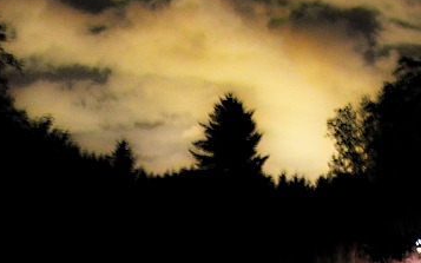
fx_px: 883
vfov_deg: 16.9
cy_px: 104
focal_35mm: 77
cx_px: 265
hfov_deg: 26.7
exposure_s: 2
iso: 800
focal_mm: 11.8
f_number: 3.5
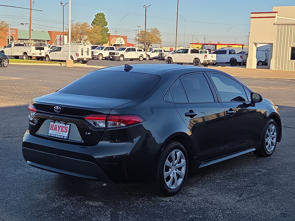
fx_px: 469
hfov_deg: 34.9
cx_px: 148
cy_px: 110
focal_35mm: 55
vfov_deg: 26.6
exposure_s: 1/1667
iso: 25
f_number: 1.8
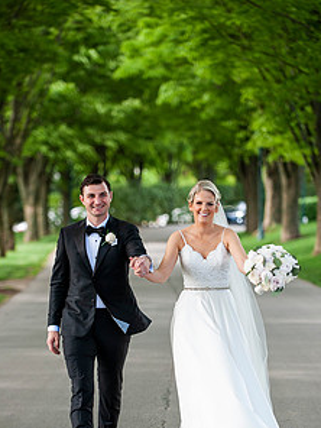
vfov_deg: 10.4
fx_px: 2349
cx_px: 167
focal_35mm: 190
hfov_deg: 7.8
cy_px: 289
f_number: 2.8
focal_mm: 130
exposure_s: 1/1250
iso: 640
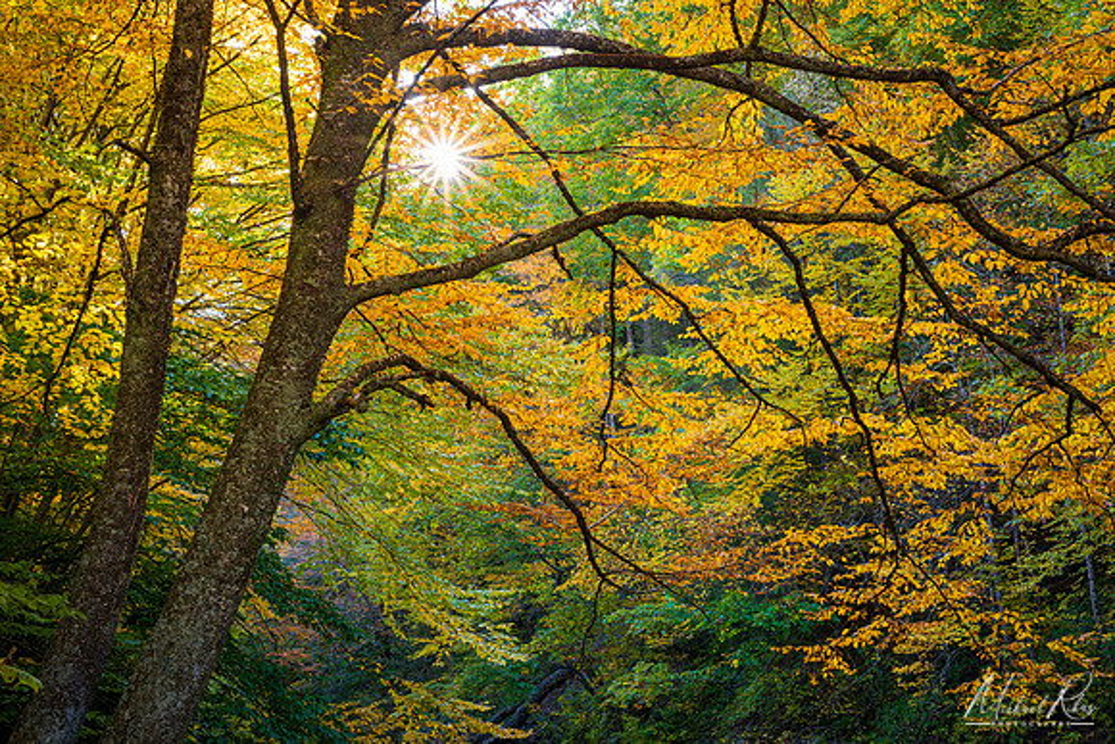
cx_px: 558
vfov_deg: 27.0
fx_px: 1549
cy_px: 372
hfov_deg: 39.6
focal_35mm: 50
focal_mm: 50
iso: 64
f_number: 16
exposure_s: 1/1.67
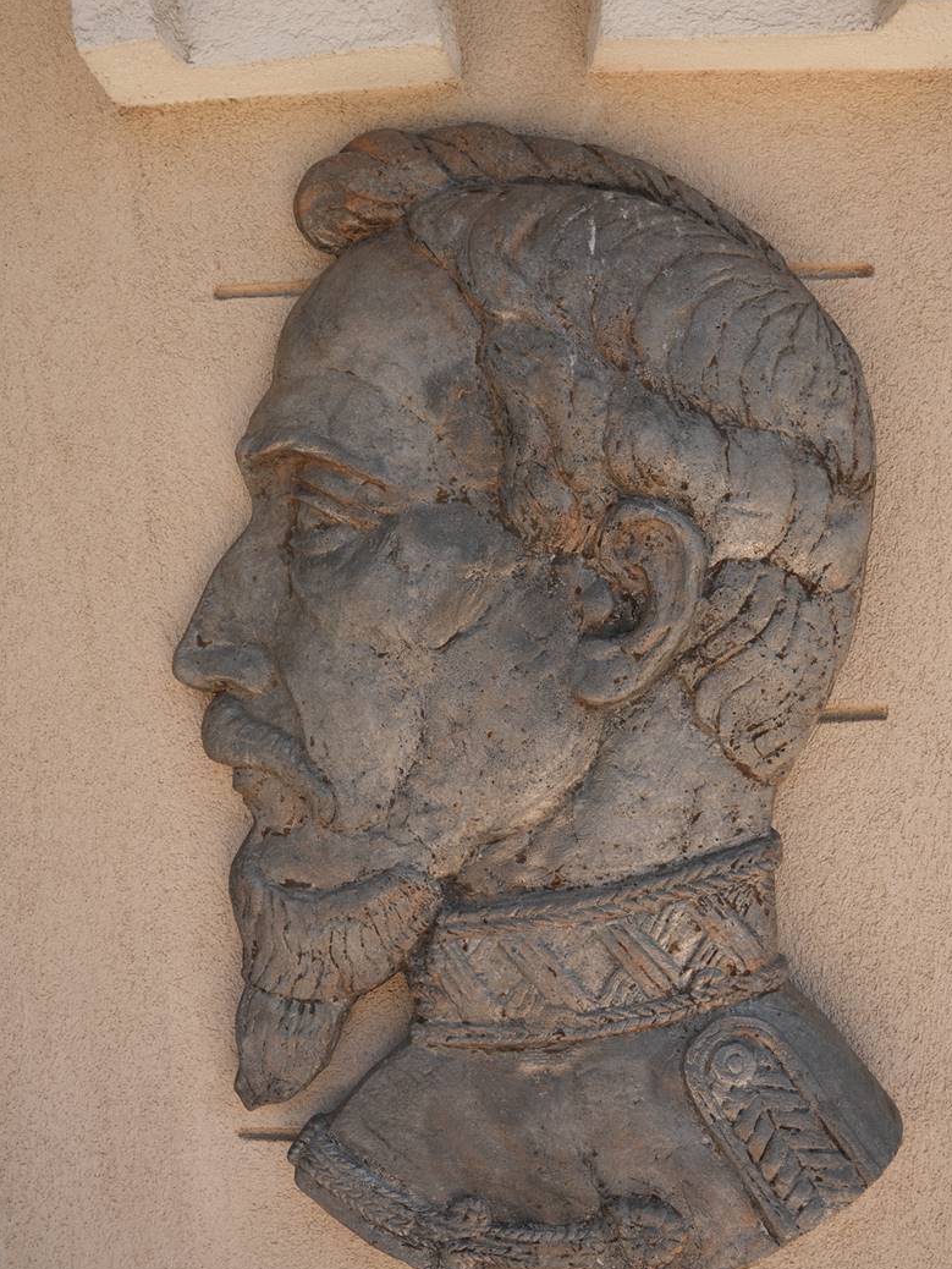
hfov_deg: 46.8
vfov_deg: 60.0
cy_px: 631
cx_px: 486
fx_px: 1100
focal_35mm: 30
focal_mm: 18
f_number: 8
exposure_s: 1/160
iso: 100
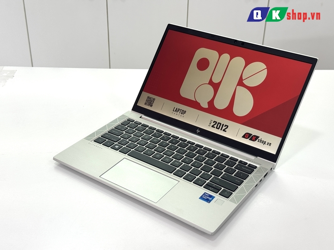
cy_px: 125
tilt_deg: -30.6
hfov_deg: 39.7
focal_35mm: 48
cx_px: 167
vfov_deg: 30.3
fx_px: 463
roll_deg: -0.8
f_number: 1.78
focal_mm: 6.76
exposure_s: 1/121
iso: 50
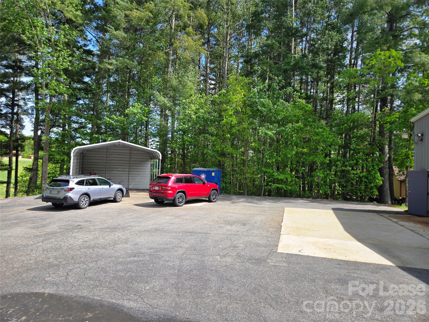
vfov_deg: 58.9
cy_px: 161
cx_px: 214
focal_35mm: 23
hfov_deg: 73.9
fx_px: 285
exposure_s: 1/843
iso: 25
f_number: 1.8
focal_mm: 5.4
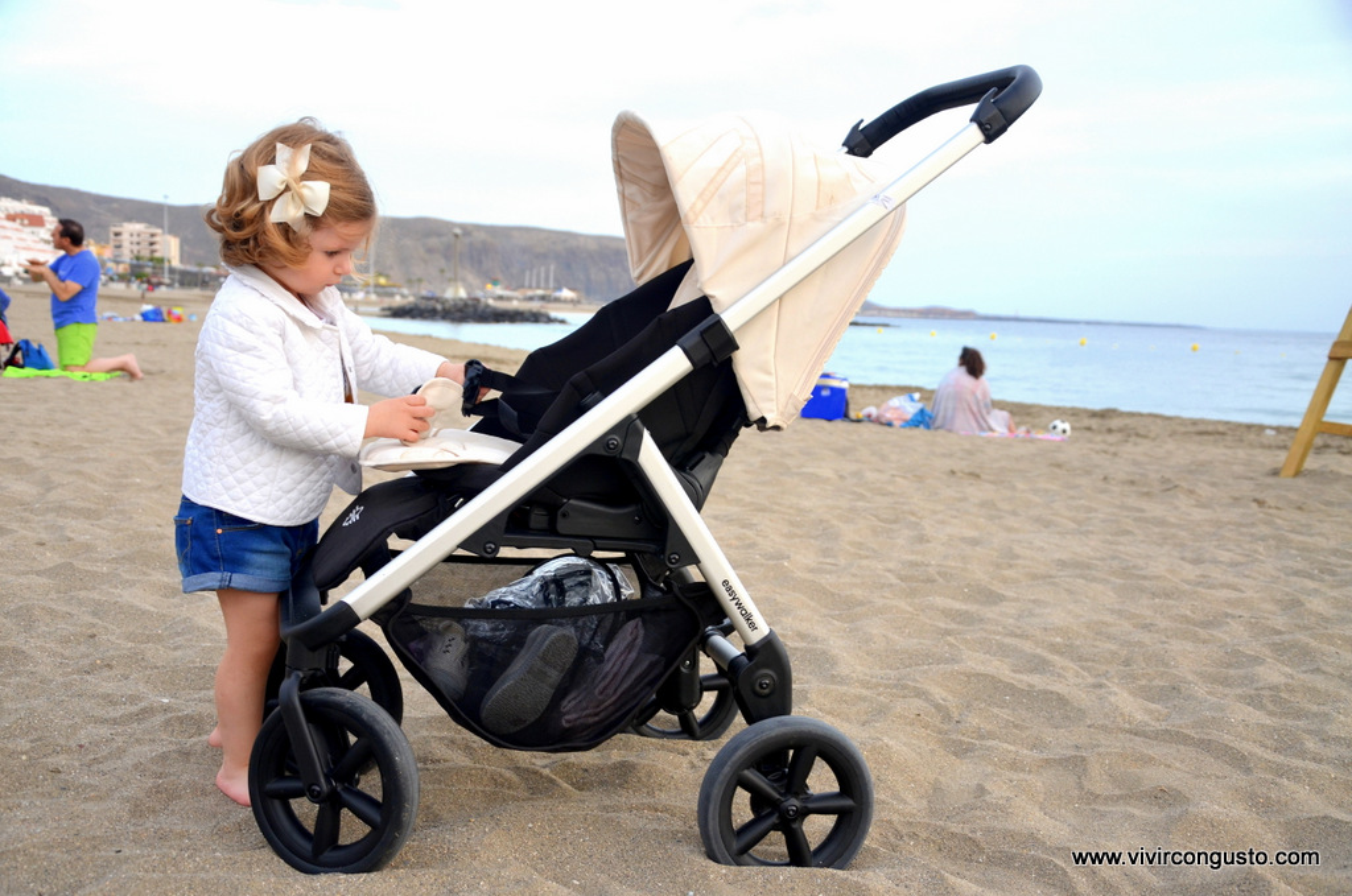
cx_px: 676
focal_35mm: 39
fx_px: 1462
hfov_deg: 49.6
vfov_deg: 34.1
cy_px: 448
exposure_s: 1/160
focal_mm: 26
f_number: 4
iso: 320
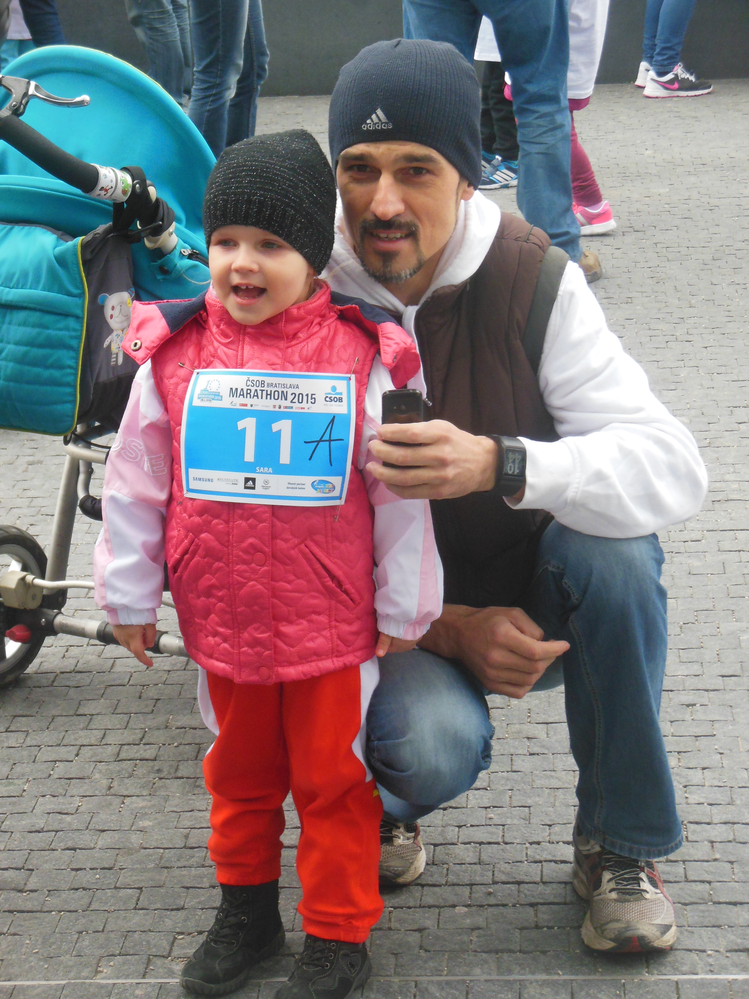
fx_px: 2510
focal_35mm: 87
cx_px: 374
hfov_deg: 17.0
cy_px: 500
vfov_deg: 22.5
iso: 320
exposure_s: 1/250
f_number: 4.6
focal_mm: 15.5
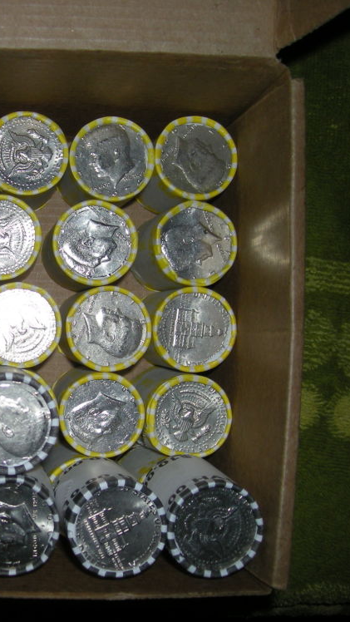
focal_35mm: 51
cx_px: 5
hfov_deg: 22.6
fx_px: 841
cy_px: 311
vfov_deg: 40.6
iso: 50
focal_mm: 5.7
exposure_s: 1/60
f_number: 5.7
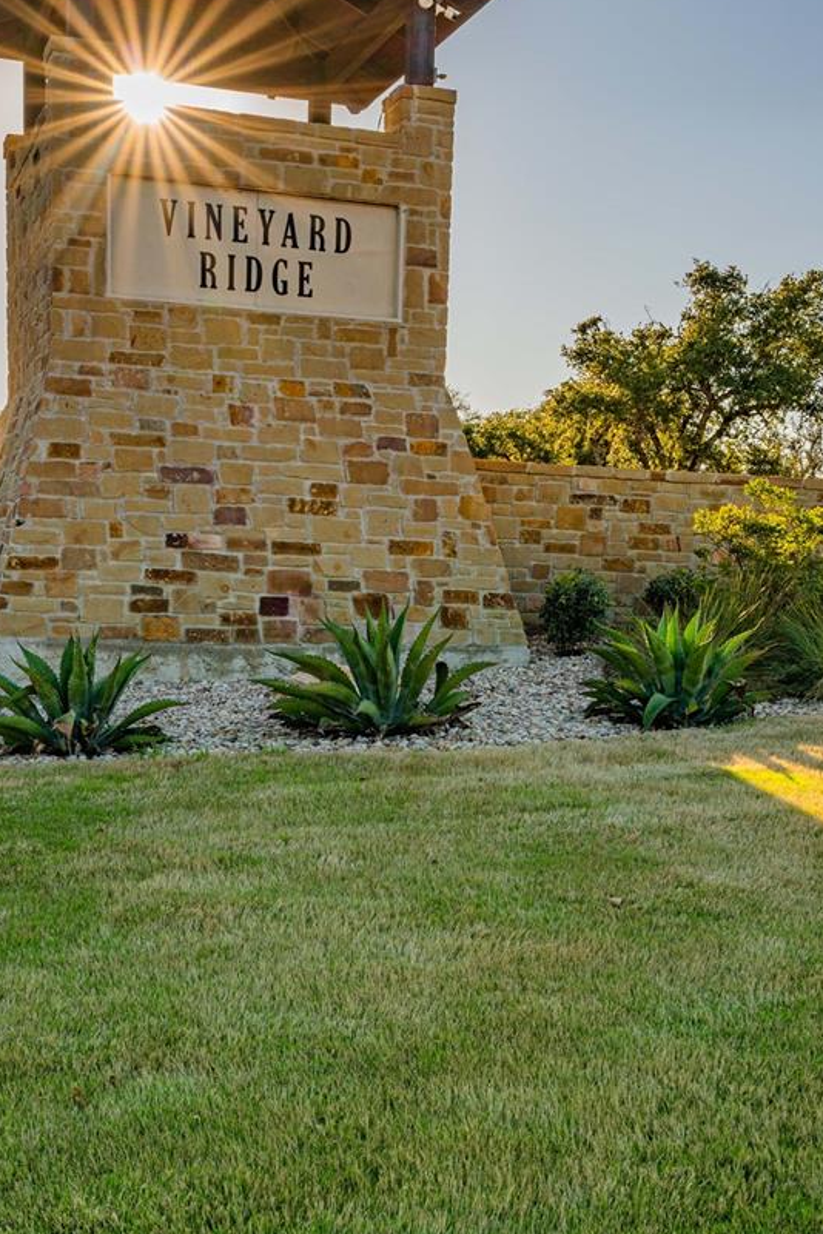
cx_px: 336
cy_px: 790
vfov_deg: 42.3
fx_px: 1577
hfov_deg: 29.2
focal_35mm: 46
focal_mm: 24
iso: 100
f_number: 14
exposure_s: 1/50
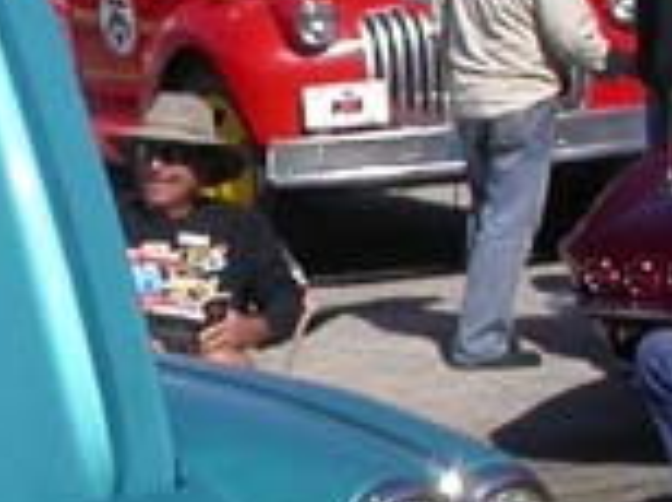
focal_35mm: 198
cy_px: 336
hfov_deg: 9.8
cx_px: -231
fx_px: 3838
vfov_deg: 7.5
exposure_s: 1/465
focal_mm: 7.85
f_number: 7.5
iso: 100
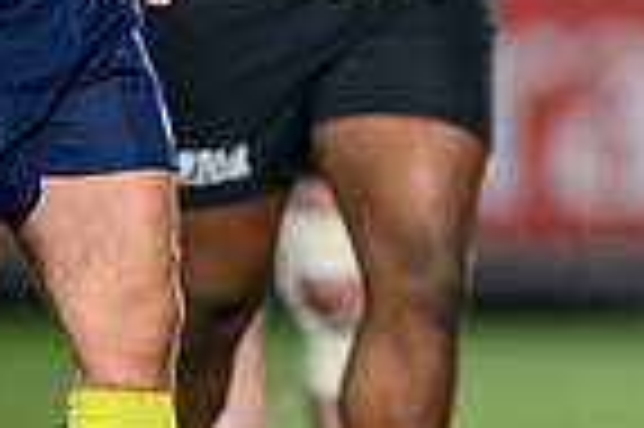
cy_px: -40
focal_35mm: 1998
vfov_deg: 0.7
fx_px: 35701
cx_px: 1364
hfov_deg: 1.0
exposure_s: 1/2500
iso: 5000
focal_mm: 400
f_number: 3.2
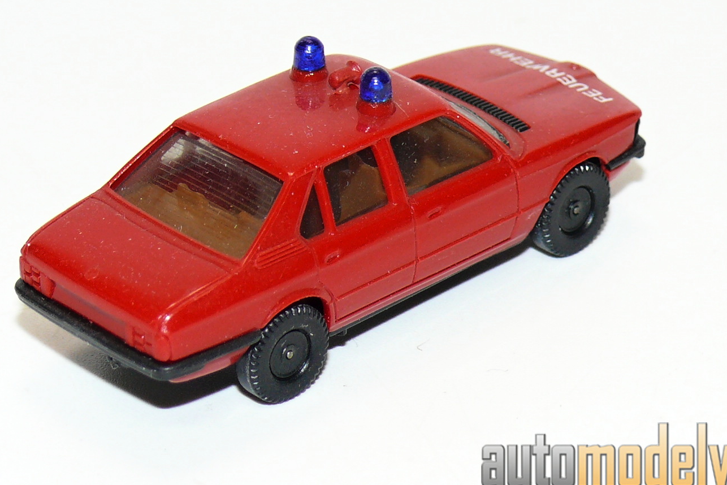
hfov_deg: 11.1
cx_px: 351
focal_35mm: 185
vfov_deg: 7.4
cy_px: 170
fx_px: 3737
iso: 100
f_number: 4
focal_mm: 16.9
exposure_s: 1/30
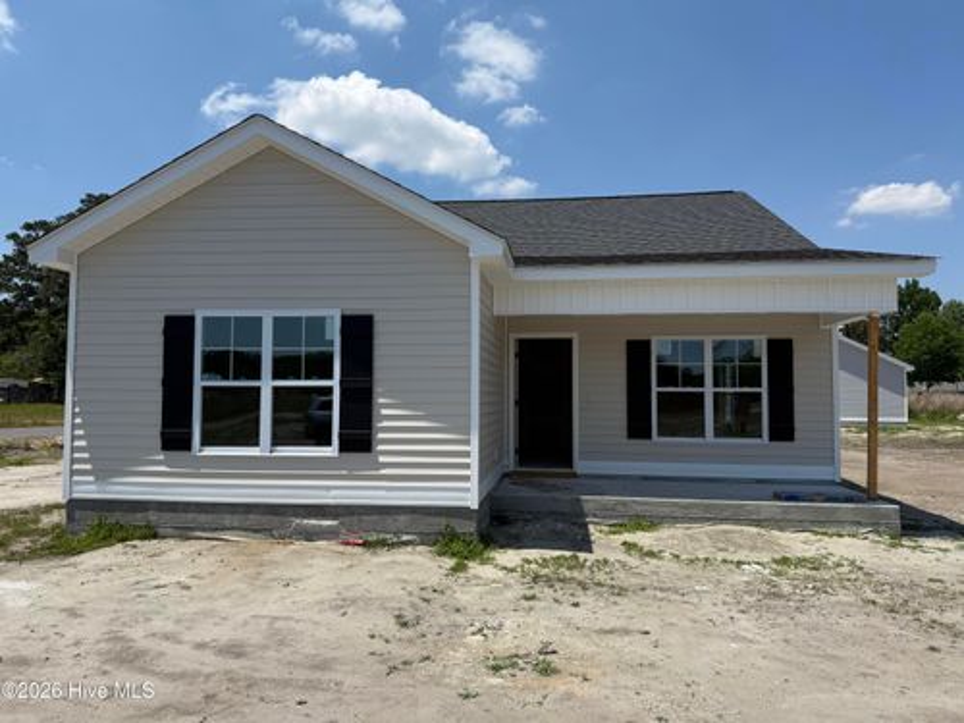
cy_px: 362
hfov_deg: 71.6
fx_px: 668
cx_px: 482
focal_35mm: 24
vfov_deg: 56.8
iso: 80
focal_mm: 6.76
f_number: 1.78
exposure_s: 1/7353
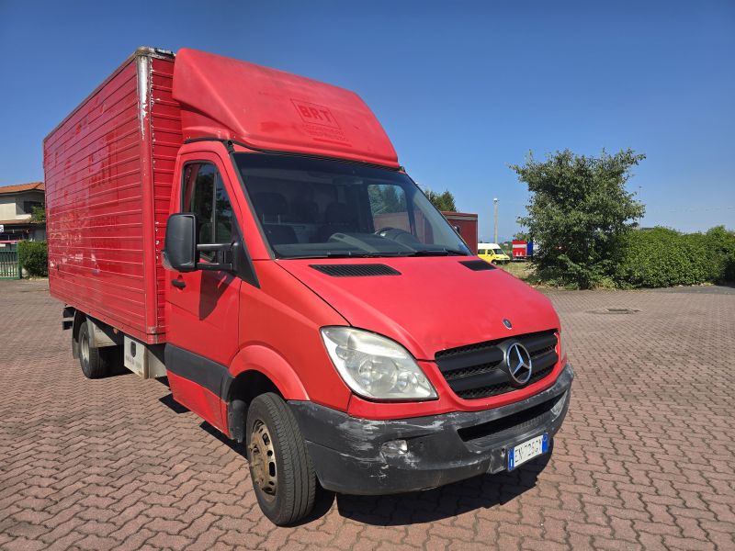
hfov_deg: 73.9
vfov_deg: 58.9
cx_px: 368
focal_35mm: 23
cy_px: 276
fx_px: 488
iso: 12
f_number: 1.7
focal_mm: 6.3
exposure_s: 1/1022
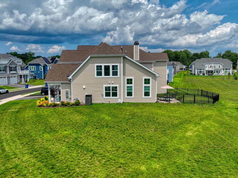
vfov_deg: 48.2
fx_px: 199
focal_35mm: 29
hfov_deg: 61.6
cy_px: 89
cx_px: 112
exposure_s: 1/160
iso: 100
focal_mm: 12.29
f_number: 2.8
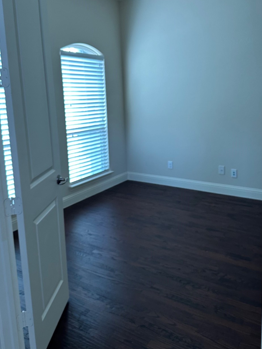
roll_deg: +2.5
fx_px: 303
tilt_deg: -9.2
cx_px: 127
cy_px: 142
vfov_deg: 59.5
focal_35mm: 30
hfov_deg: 46.8
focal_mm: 6.86
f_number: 1.78
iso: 320
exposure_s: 1/60
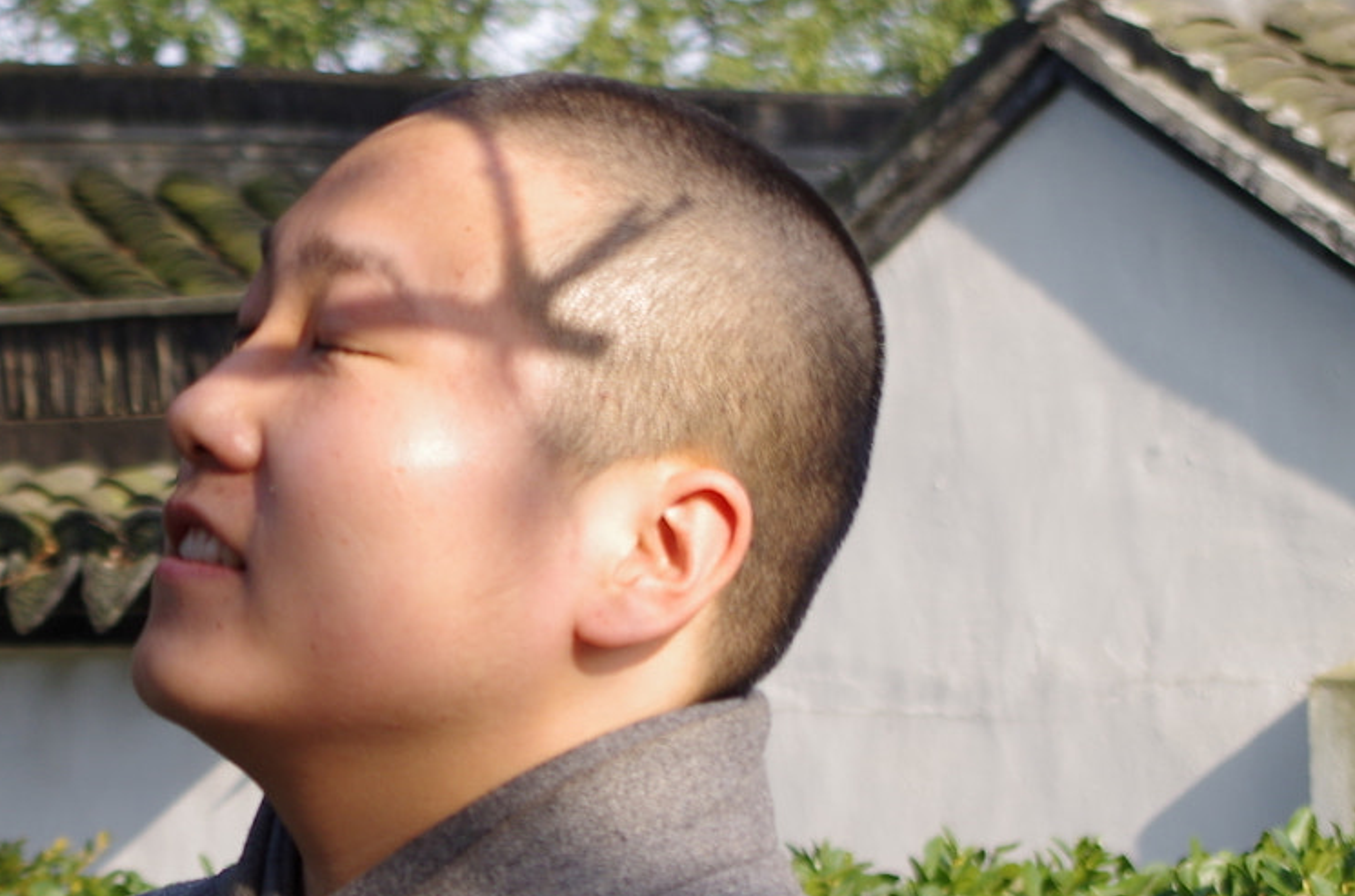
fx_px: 7435
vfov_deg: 6.9
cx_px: 75
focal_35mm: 198
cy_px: 440
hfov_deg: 10.3
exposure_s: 1/100
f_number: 5.6
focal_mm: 47.5
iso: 100
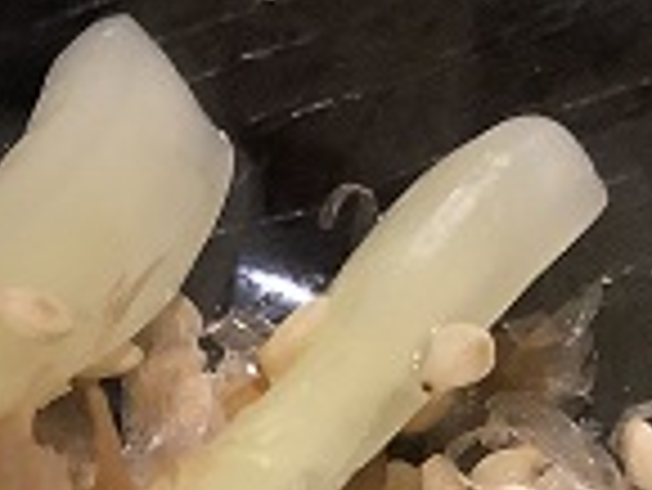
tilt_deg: -58.5
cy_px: 614
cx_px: -139
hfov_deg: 17.5
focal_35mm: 107
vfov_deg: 13.4
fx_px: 2017
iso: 400
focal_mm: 3.3
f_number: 2.4
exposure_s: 1/25
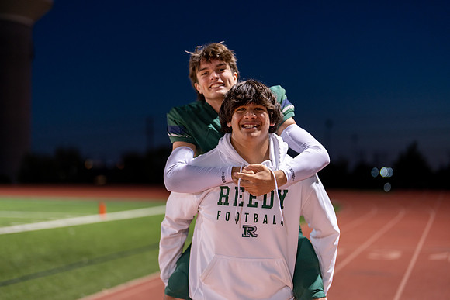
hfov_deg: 39.2
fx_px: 631
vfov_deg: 26.7
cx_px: 225
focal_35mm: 51
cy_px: 150
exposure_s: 1/320
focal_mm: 50
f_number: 1.2
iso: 640
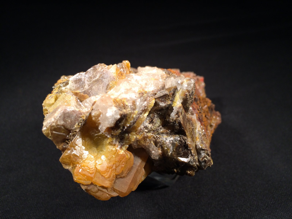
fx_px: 245
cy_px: 110
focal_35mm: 29
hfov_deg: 61.7
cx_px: 146
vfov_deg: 48.2
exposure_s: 1/120
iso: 40
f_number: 2.2
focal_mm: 4.15
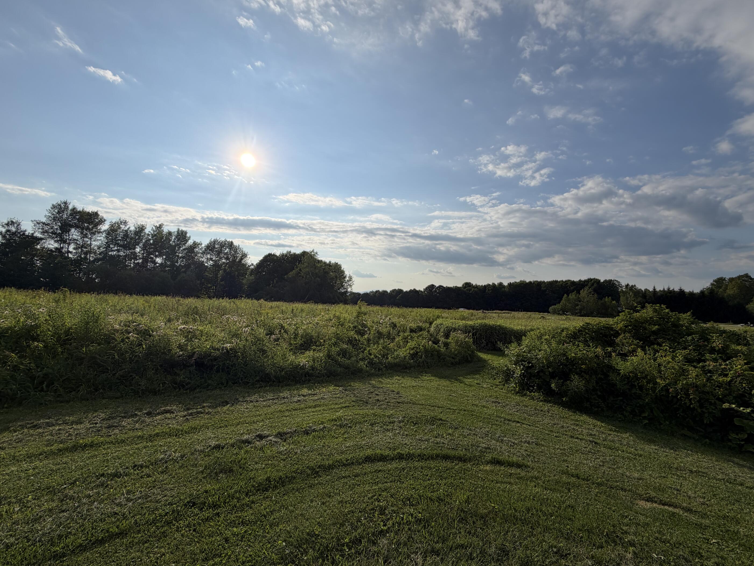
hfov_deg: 98.2
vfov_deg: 81.7
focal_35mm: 15
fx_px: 327
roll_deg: -0.9
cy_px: 282
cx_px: 386
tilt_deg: +3.2
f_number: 2.2
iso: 20
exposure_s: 1/2506
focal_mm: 2.22
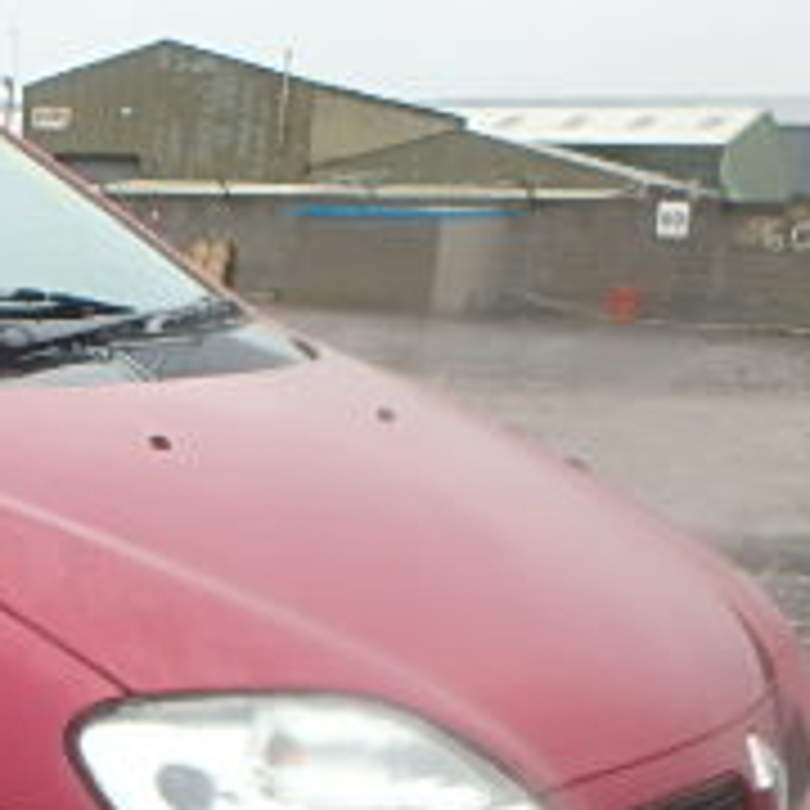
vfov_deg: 25.6
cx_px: -194
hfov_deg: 23.6
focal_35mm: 66
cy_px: 648
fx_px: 1747
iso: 125
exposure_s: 1/125
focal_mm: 3.7
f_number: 3.5
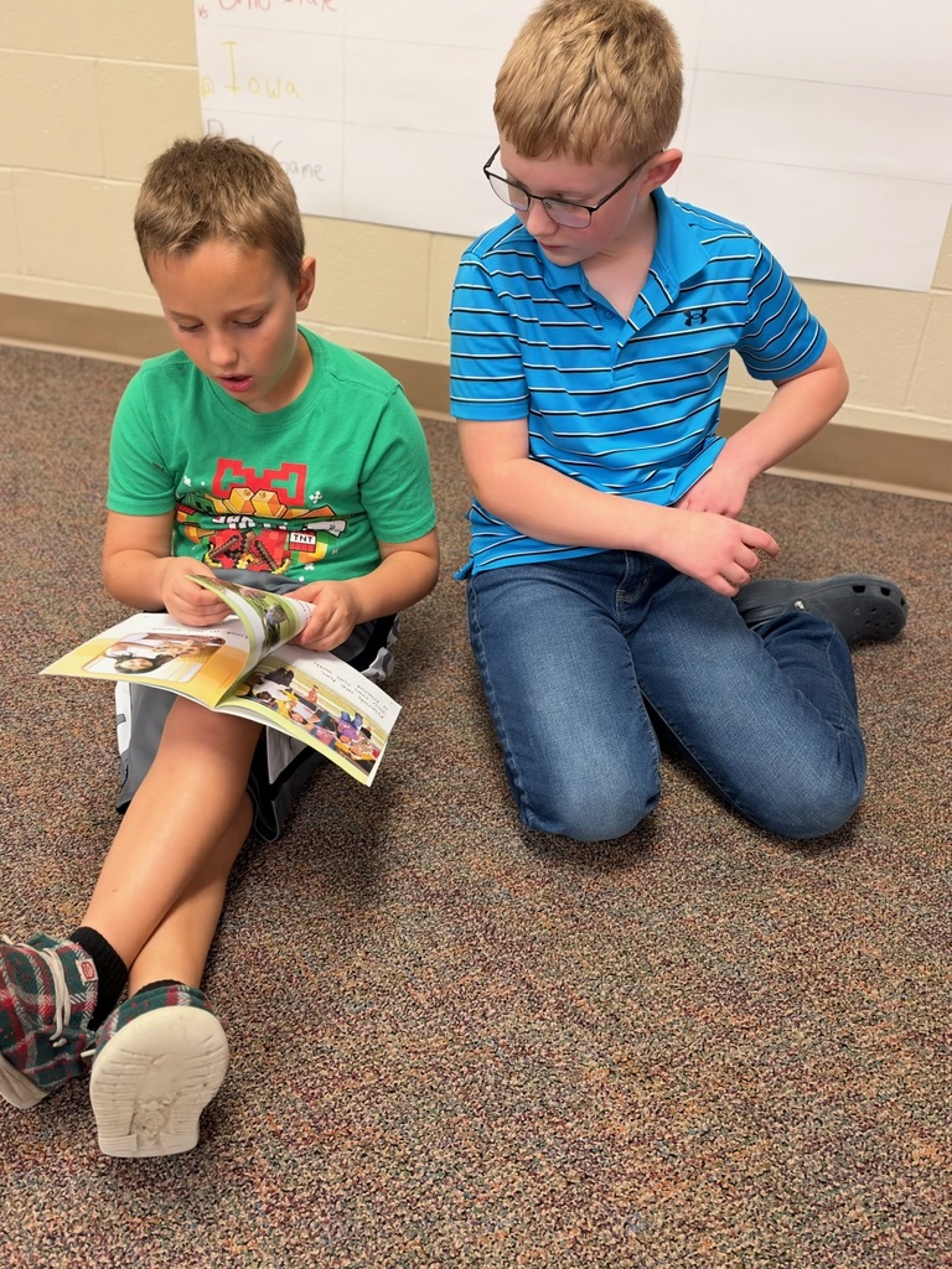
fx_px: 1173
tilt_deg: -31.5
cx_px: 476
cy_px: 634
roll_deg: -3.2
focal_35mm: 32
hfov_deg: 44.2
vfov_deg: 56.8
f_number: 1.8
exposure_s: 1/60
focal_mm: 6.93
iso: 320
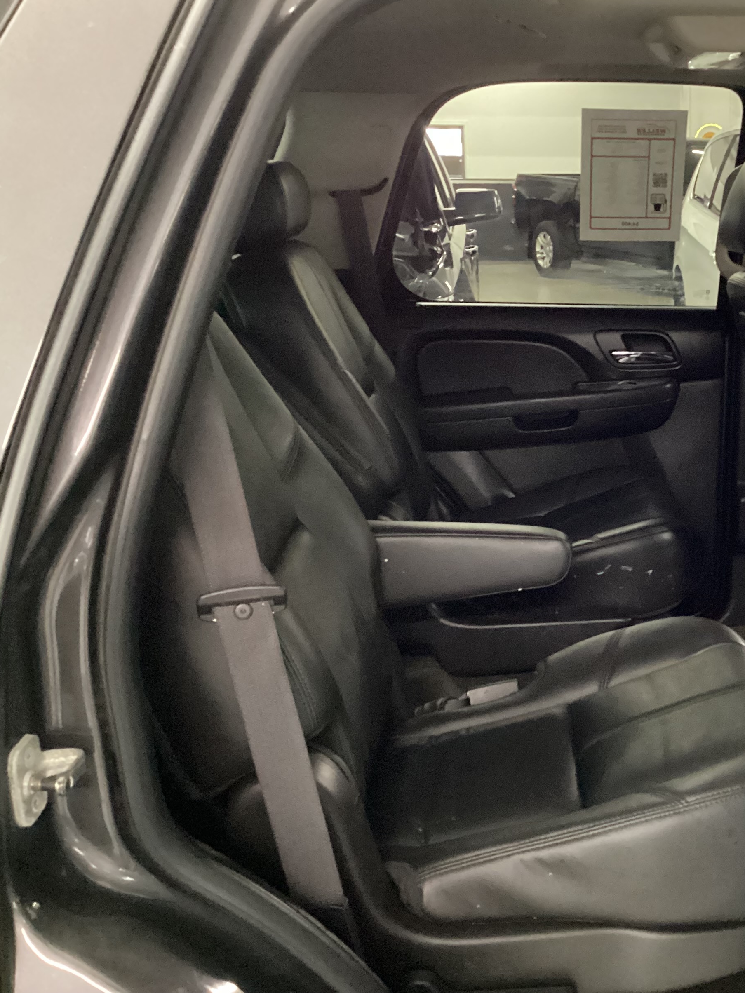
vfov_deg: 44.8
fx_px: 1205
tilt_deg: -16.6
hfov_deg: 32.8
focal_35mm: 42
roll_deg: +0.7
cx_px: 657
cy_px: 489
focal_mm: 3.3
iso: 640
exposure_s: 1/20
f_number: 2.4
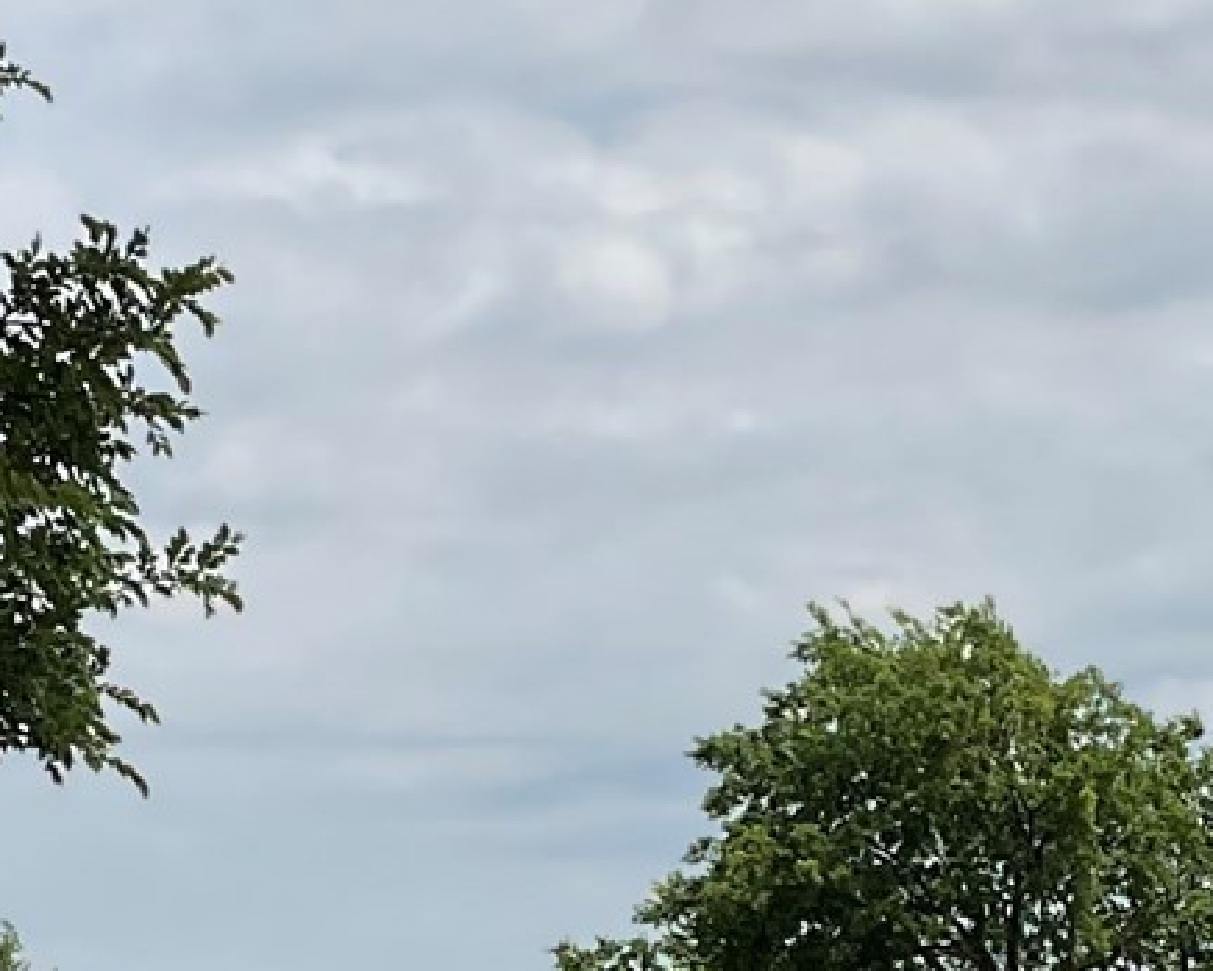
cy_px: 1127
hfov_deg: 14.4
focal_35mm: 133
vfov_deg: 11.4
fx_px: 4776
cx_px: 904
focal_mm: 3
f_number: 1.8
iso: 16
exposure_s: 1/3534
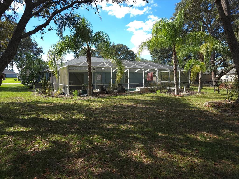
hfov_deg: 73.9
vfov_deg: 58.9
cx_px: 120
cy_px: 90
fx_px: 159
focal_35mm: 23
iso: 12
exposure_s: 1/220
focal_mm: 6.3
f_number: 1.7
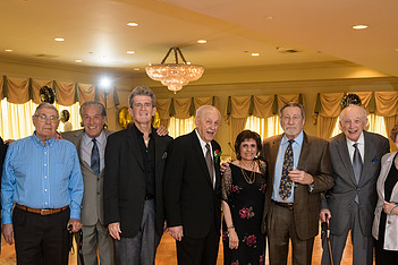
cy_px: 204
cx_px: 196
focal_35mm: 43
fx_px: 475
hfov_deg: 45.4
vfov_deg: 30.6
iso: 1000
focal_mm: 26
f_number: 3.2
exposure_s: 1/125
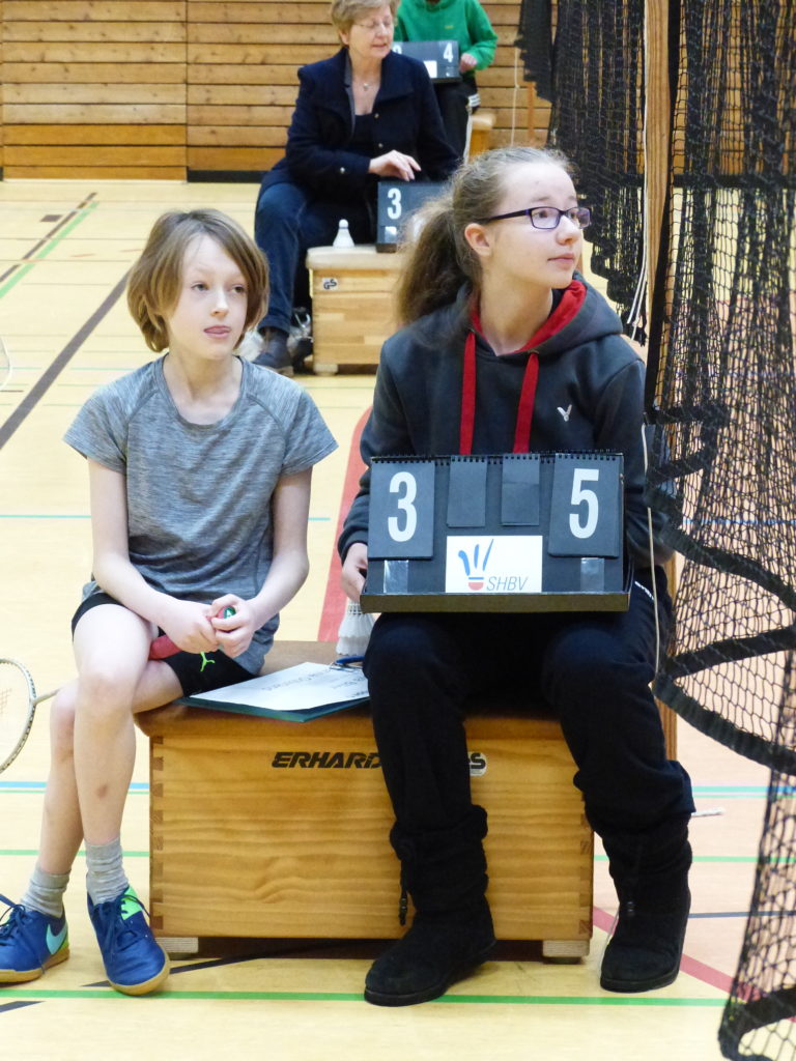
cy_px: 530
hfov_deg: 11.1
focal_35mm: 133
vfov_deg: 14.8
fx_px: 4078
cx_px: 398
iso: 1600
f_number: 3.2
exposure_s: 1/125
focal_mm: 23.9
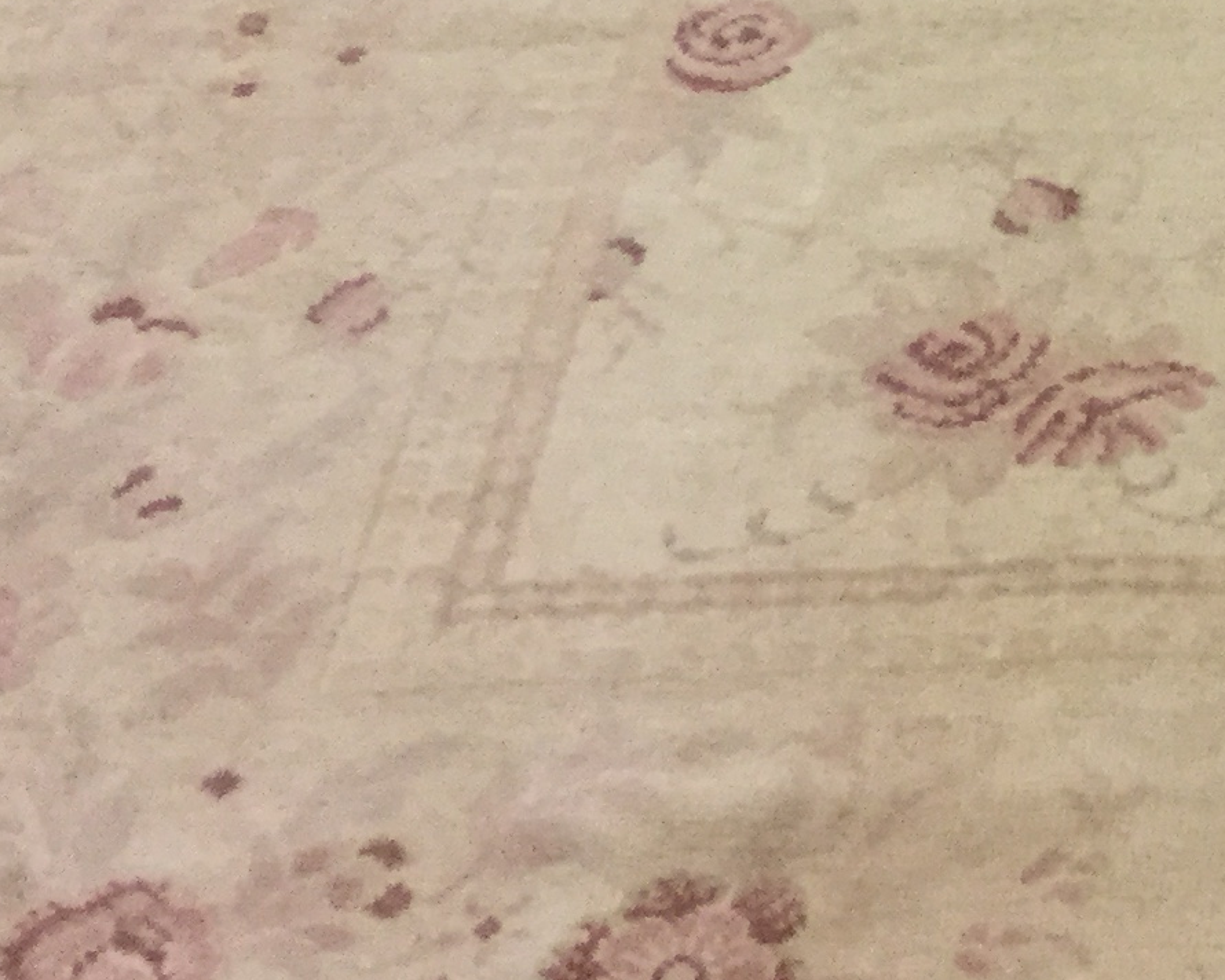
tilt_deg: -44.2
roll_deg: +1.2
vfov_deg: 13.6
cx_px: 2004
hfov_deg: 15.5
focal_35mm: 111
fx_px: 4024
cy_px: -147
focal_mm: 3.3
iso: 80
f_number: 2.4
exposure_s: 1/30
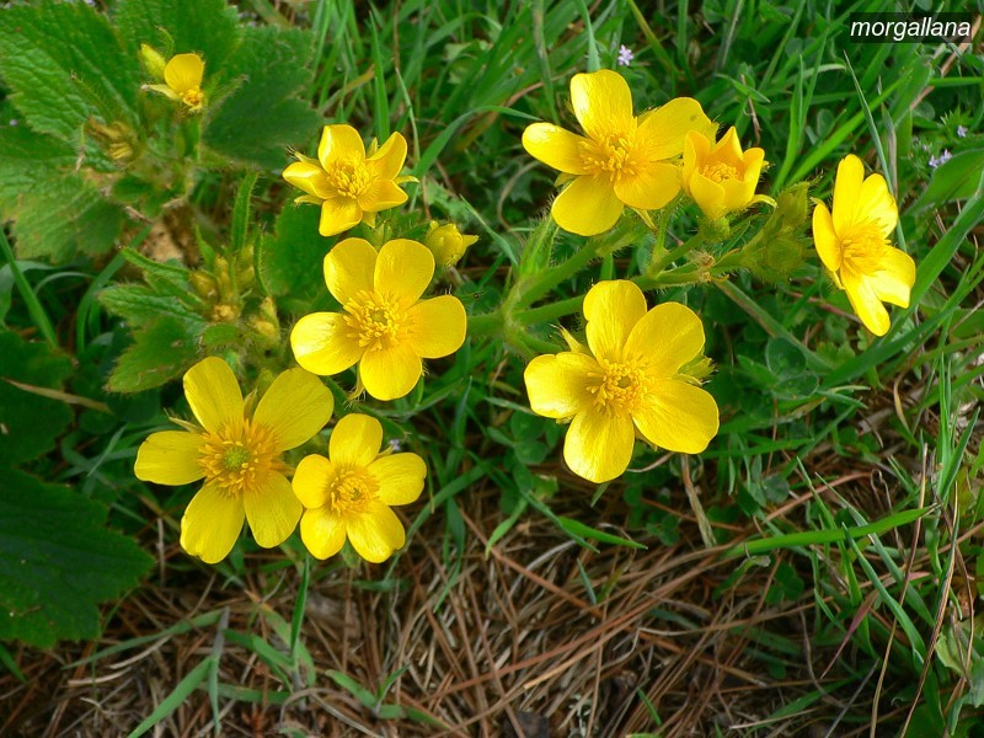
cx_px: 492
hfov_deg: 52.6
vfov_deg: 40.7
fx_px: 995
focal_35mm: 35
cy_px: 369
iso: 80
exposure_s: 1/100
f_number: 3.7
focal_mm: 4.6
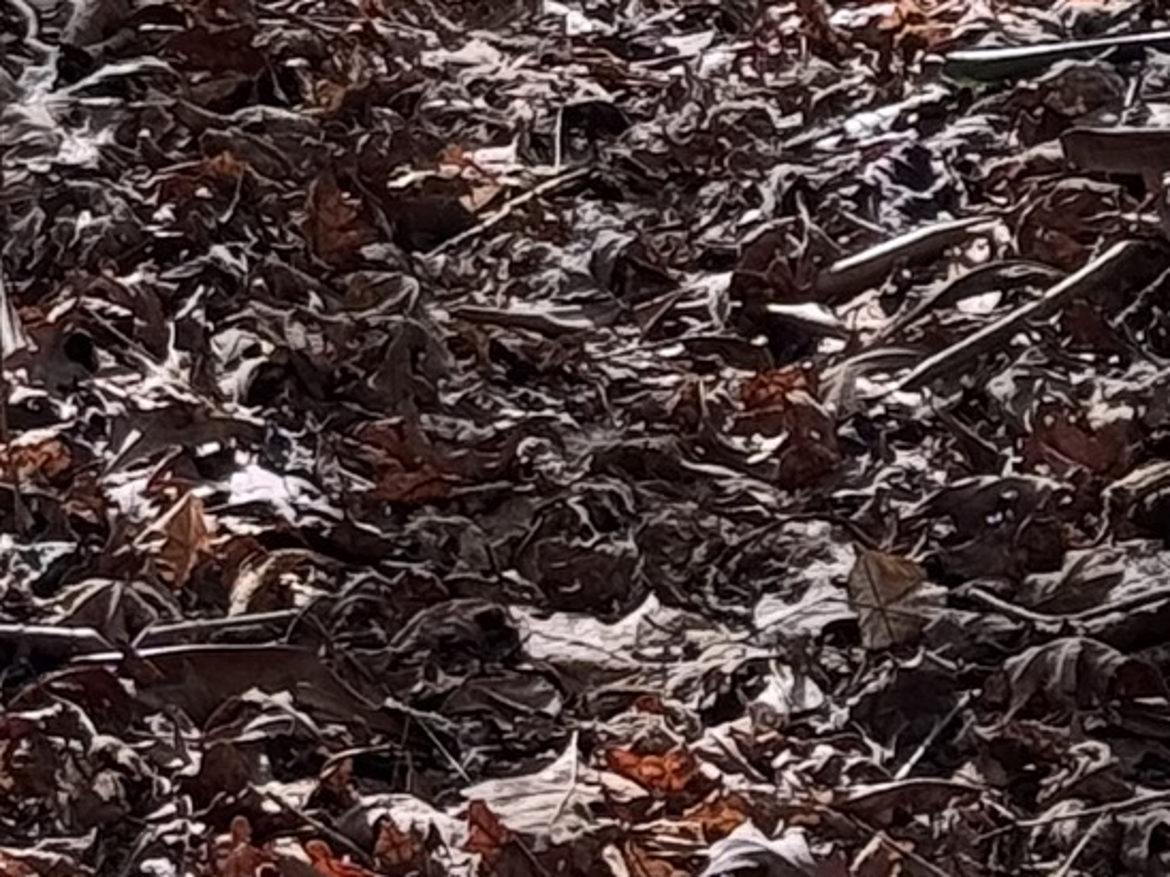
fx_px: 9092
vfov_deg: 5.3
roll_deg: -1.7
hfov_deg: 7.2
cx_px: -976
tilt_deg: +0.2
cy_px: -1573
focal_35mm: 269
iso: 64
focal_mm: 6.76
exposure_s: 1/412
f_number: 1.78
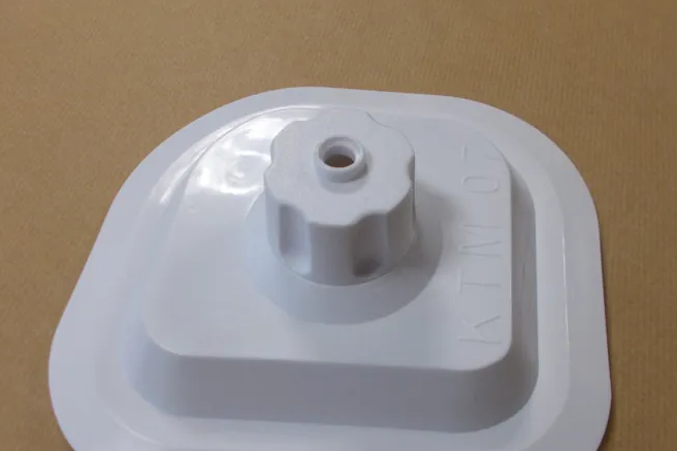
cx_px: 340
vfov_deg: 39.7
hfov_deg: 57.2
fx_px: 620
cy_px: 278
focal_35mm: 33
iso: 125
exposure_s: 1/25
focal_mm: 4.6
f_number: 3.2
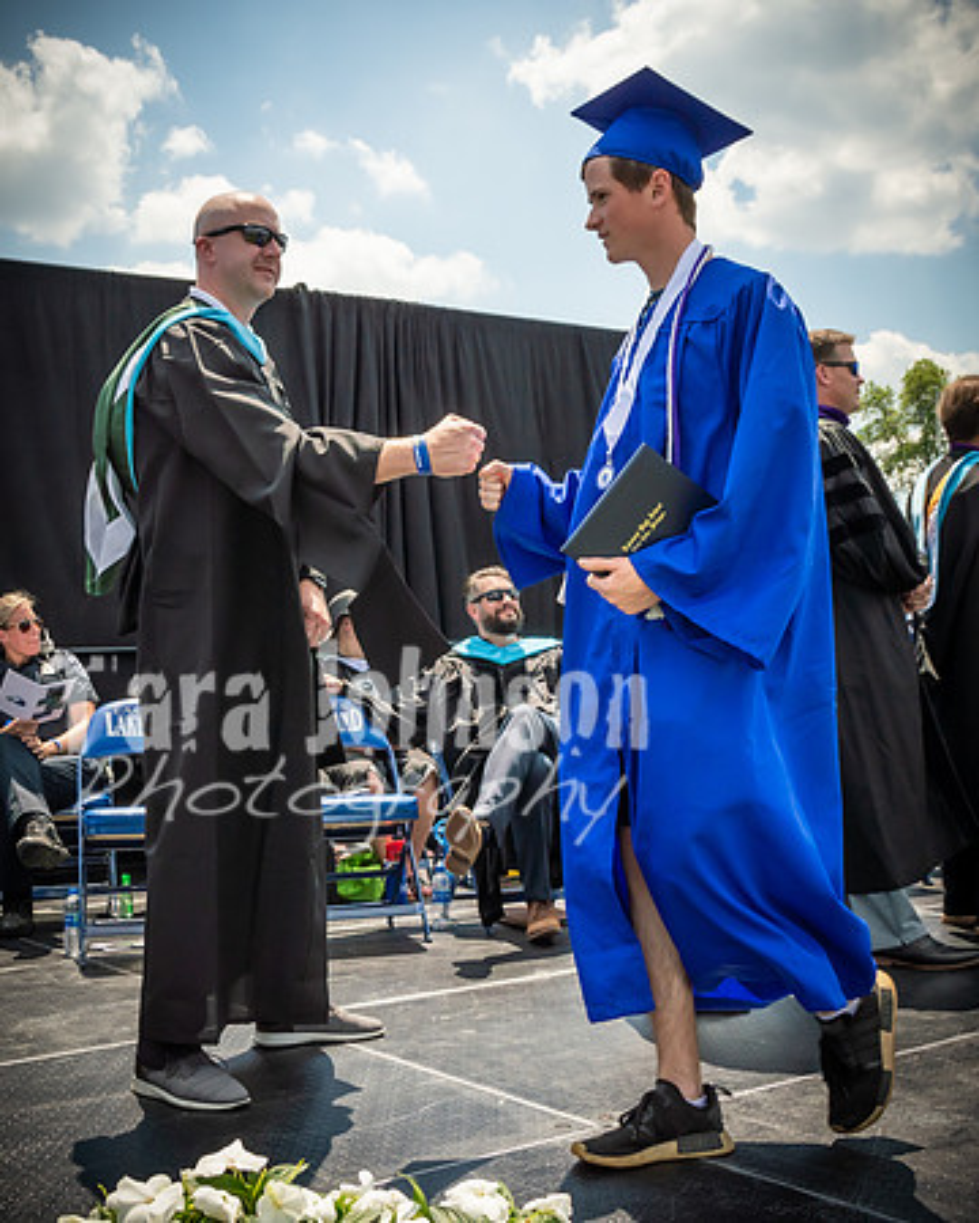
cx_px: 393
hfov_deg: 36.3
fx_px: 1486
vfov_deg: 44.8
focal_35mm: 41
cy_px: 598
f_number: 7.1
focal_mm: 19
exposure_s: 1/800
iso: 200
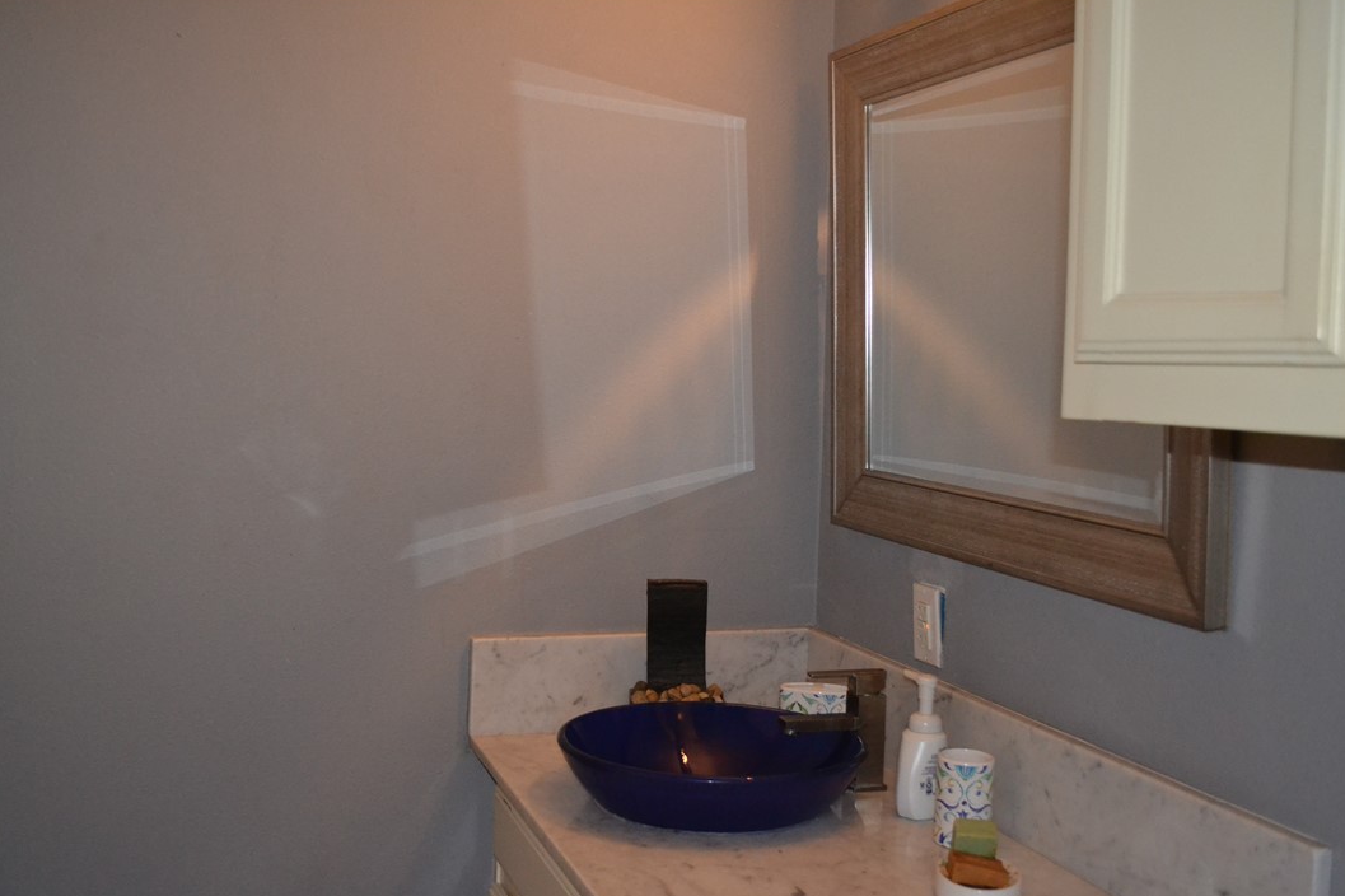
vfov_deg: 35.9
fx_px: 1382
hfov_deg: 51.9
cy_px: 449
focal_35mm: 37
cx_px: 666
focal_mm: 24
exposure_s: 1/60
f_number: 4
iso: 2500
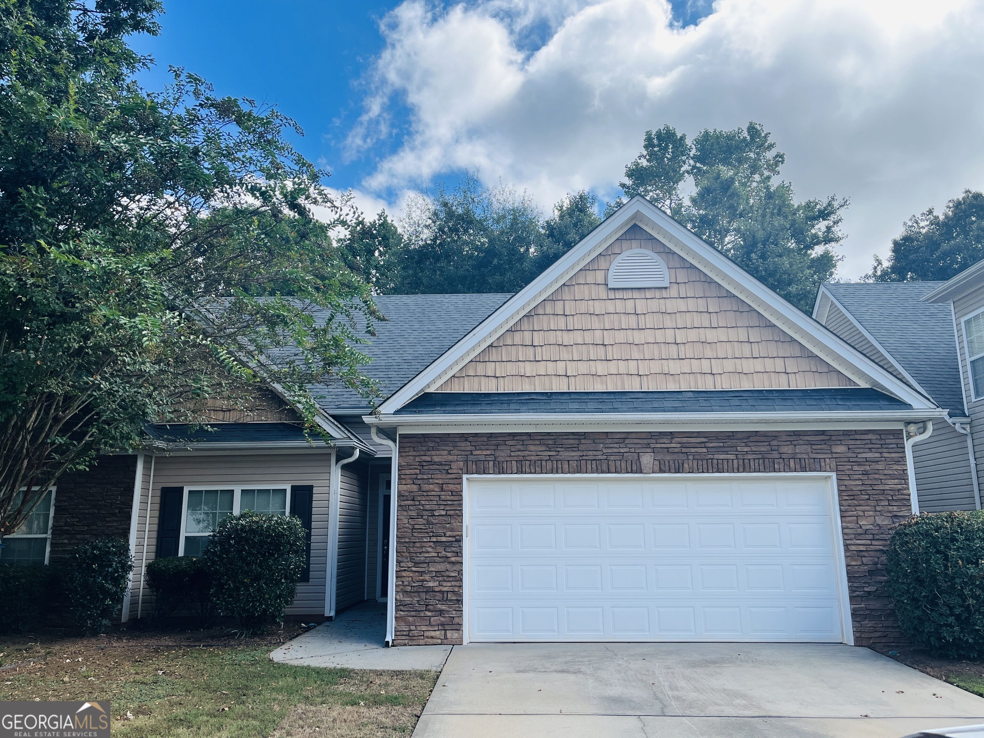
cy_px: 369
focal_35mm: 26
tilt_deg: +10.6
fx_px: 739
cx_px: 492
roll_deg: +0.9
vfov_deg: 53.1
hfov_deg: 67.3
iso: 50
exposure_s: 1/2268
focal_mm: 5.1
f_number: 1.6
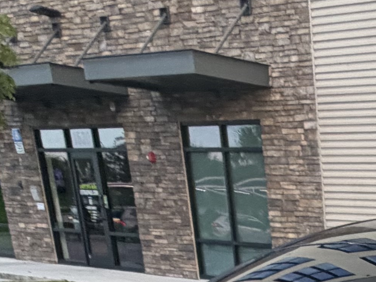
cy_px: 611
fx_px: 880
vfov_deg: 14.3
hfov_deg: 19.9
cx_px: 605
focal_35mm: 81
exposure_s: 1/120
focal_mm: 2.22
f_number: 2.2
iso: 125
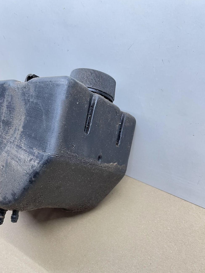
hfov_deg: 44.1
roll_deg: +9.3
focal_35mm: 32
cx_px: 89
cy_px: 166
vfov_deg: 56.3
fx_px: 253
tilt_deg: -42.7
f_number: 1.6
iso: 64
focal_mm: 4.2
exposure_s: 1/50
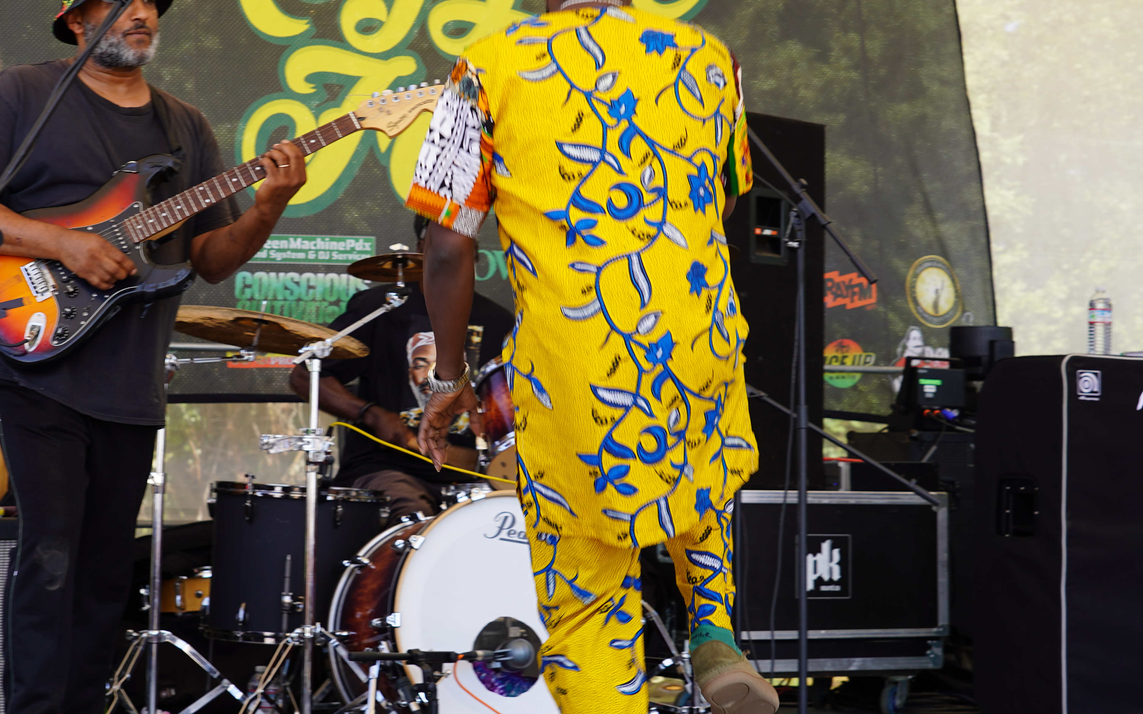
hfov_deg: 25.2
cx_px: 526
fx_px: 2554
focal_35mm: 82
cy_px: 279
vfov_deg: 15.9
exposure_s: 1/100
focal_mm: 51
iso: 100
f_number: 6.3
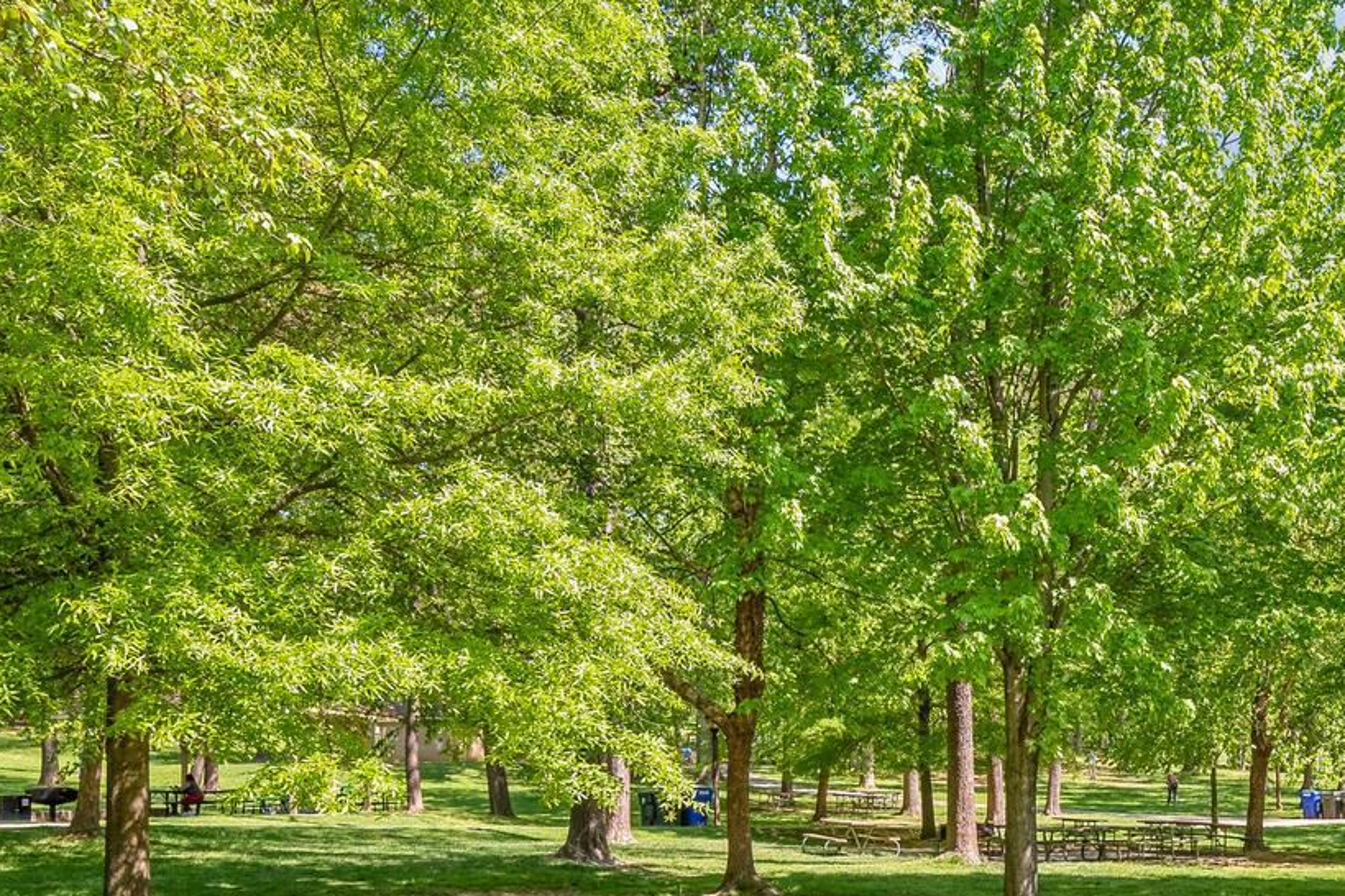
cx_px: 939
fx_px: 1494
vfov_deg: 30.7
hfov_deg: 47.3
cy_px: 923
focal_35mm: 40
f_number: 8
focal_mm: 16
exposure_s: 1/60
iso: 400
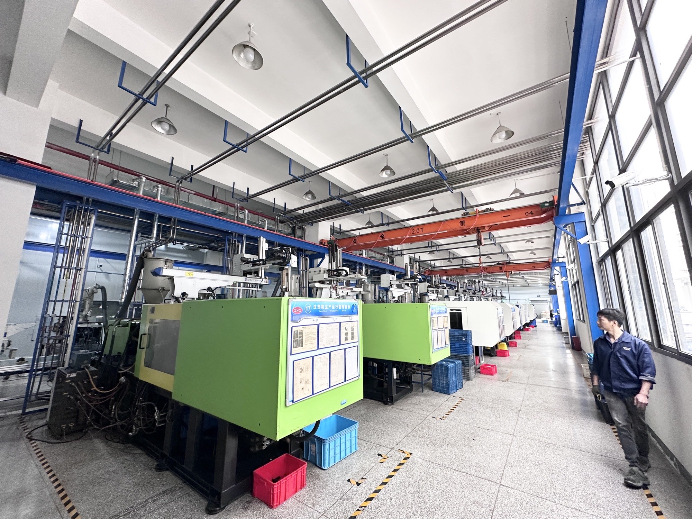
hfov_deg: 102.1
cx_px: 346
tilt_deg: +10.1
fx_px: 280
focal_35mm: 14
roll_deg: -0.4
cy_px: 260
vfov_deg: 85.7
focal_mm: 2.22
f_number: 2.2
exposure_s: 1/99
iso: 320
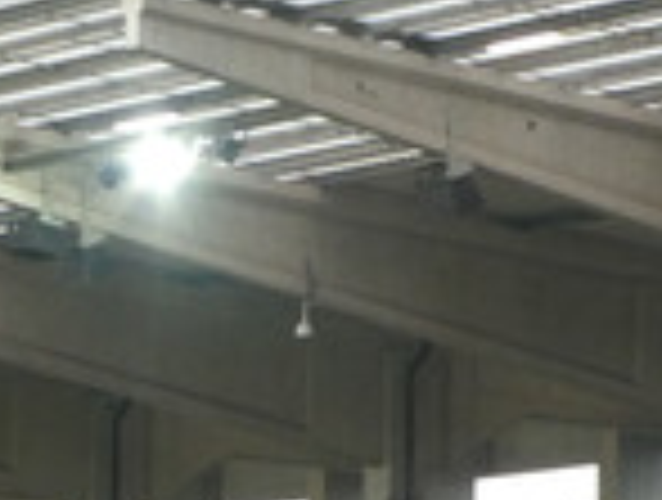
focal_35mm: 304
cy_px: 851
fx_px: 5828
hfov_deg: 6.5
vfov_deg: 4.9
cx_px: 667
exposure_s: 1/80
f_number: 4.5
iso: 200
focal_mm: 12.5
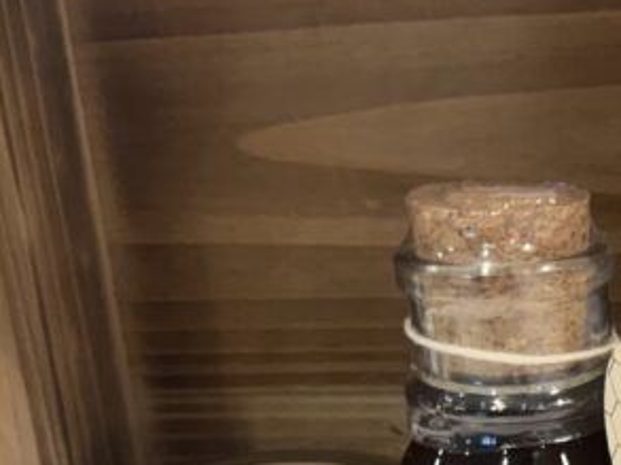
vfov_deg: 16.9
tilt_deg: -21.0
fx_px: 1505
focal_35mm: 84
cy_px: 520
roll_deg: +0.4
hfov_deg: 20.3
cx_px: 909
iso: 160
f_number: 1.78
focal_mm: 6.76
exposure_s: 1/120
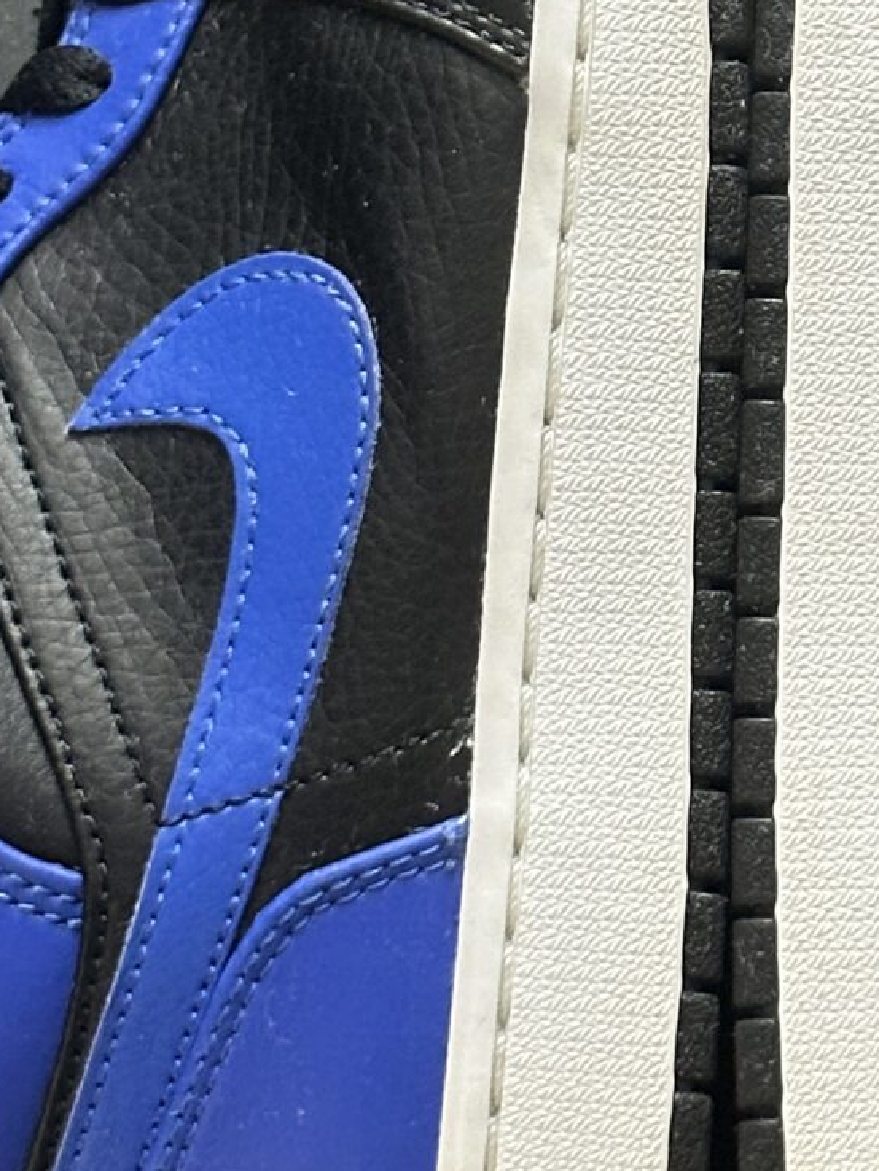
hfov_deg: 8.9
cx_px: 771
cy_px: 337
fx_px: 5654
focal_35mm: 167
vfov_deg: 11.8
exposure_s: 1/34
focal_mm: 6.86
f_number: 1.78
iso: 500
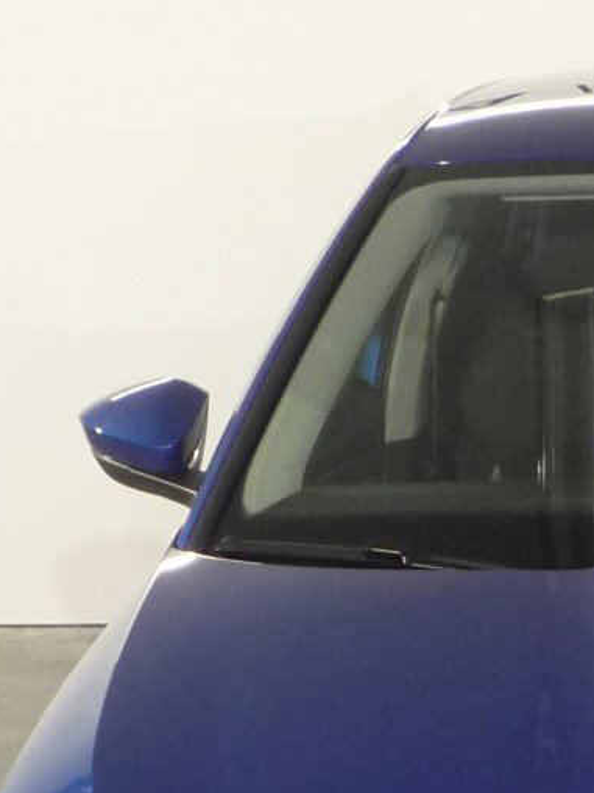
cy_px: 860
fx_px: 2768
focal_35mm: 121
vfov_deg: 15.9
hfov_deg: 11.9
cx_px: 804
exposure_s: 1/30
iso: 250
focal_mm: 5.2
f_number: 3.3
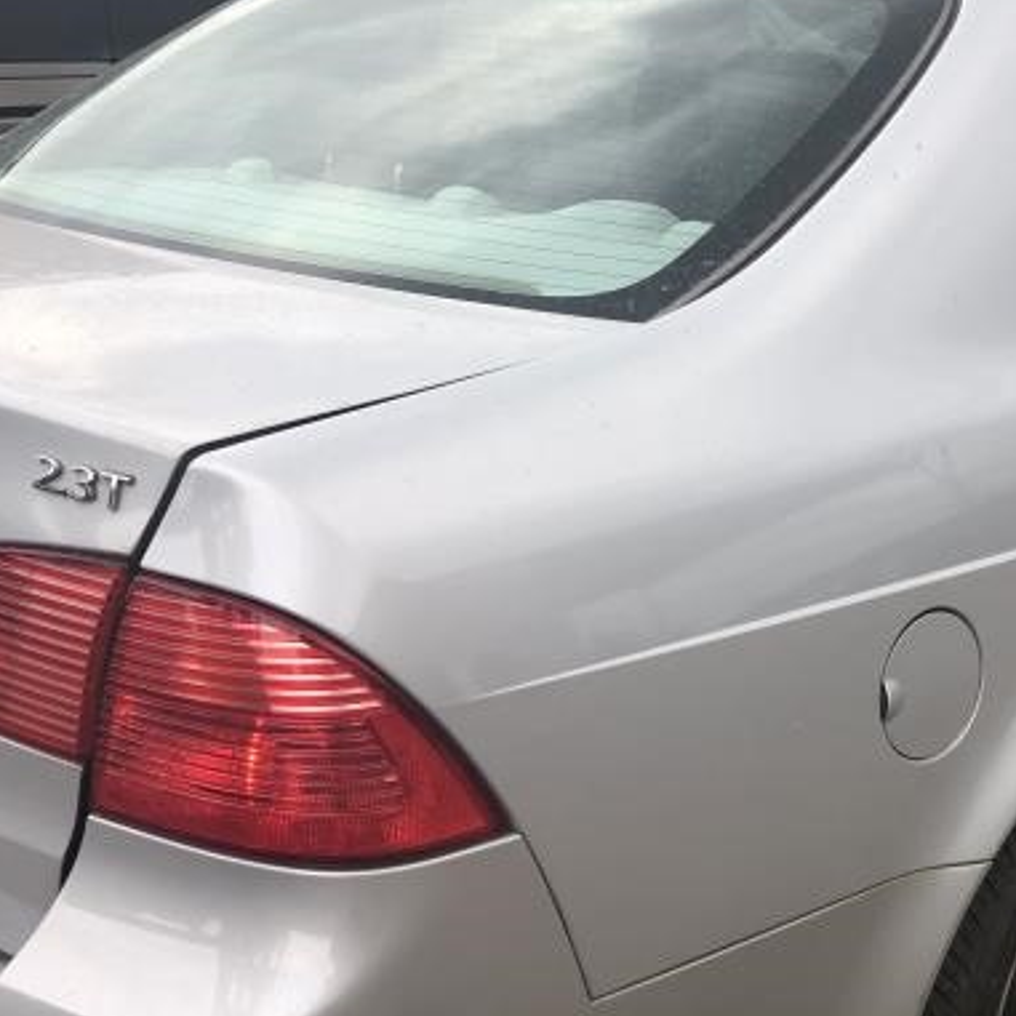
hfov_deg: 32.4
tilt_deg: -18.3
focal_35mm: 52
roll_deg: -1.8
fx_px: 1727
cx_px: 701
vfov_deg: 32.8
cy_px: 557
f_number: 1.8
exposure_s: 1/353
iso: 20
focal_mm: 3.99
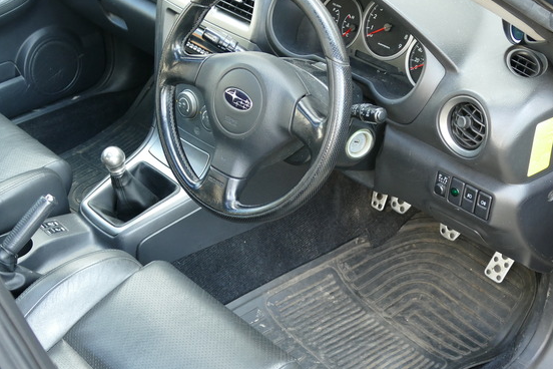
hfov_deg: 34.5
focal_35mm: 58
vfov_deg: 23.4
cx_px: 271
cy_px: 174
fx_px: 891
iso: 320
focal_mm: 14.5
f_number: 3.1
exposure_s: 1/80
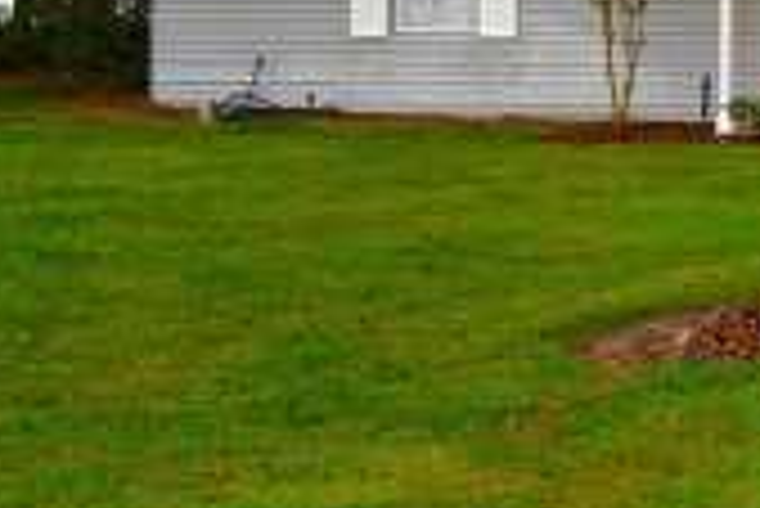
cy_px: -25
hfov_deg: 18.2
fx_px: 1500
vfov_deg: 18.6
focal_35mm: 71
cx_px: 1547
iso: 200
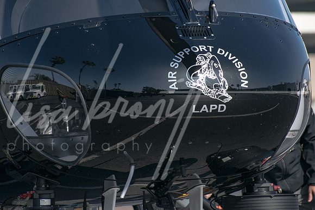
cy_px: 105
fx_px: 2888
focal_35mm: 330
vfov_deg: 4.2
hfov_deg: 6.2
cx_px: 158
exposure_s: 1/640
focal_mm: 220
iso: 100
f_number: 5.6
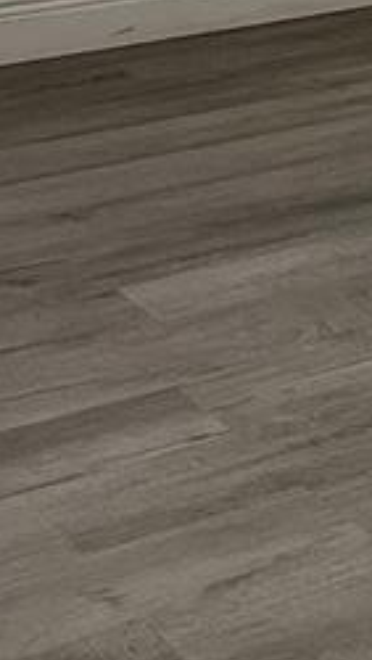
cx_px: 952
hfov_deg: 8.1
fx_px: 2380
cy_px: -206
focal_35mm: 136
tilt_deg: -11.1
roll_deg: -1.8
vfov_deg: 15.0
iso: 160
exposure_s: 1/60
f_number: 1.6
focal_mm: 5.1
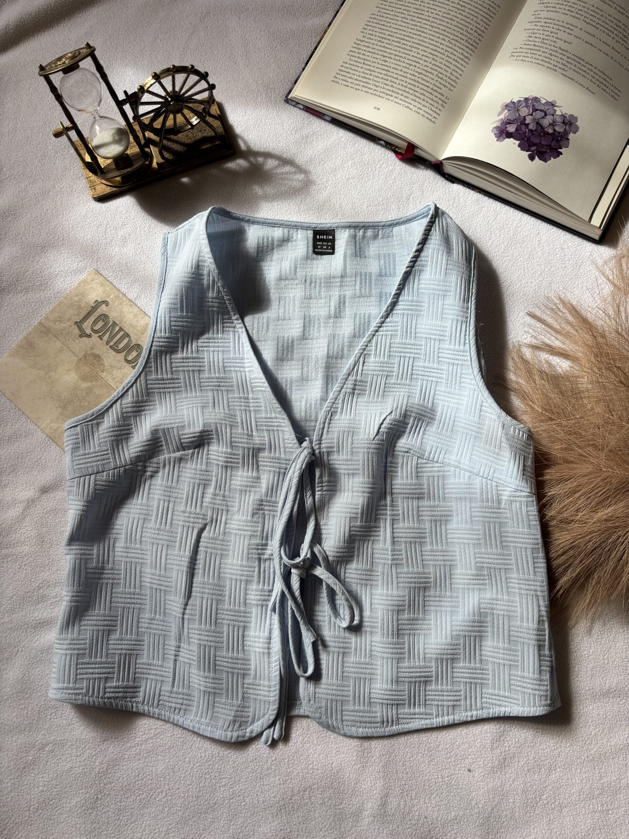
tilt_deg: -78.4
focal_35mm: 26
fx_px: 630
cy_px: 420
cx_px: 314
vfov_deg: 67.3
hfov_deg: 53.1
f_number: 1.6
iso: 32
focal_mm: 5.96
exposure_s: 1/121
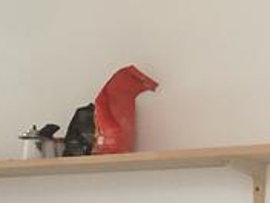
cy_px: 321
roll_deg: -0.4
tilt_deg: -4.6
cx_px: 0
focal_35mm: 99
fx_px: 772
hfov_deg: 19.3
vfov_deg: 13.9
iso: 100
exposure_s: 1/4
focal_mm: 4.15
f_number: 2.2
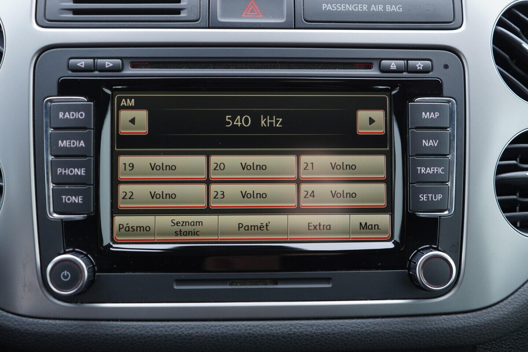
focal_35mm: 36
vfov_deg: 36.9
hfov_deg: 53.1
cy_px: 176
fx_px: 528
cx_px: 264
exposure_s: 1/40
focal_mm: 24
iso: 250
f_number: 2.8
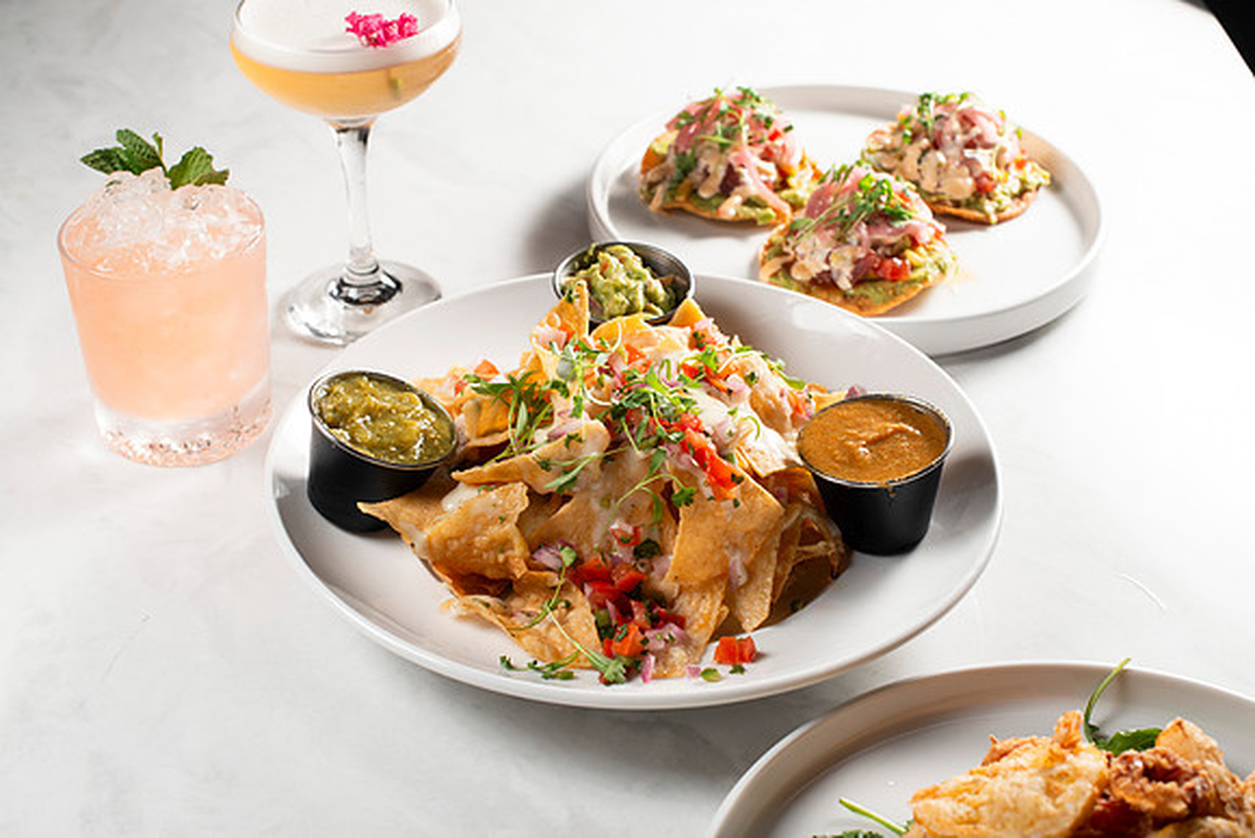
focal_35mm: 50
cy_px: 419
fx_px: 1759
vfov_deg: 26.8
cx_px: 628
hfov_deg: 39.3
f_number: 8
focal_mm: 50
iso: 250
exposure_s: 1/250
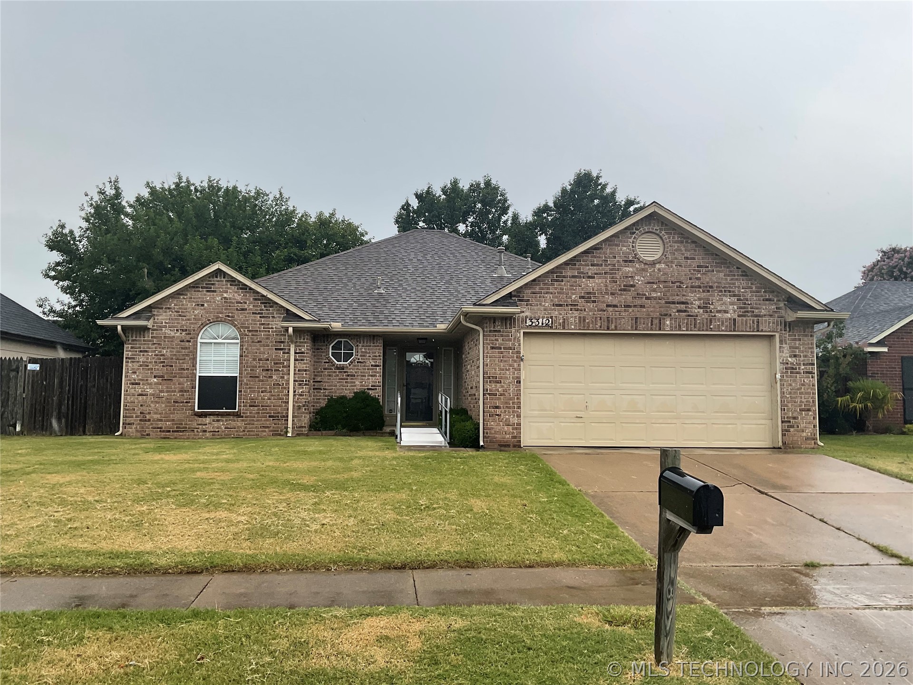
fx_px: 765
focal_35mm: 29
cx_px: 456
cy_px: 342
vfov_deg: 48.2
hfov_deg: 61.7
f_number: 1.8
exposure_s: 1/1848
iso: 16
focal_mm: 3
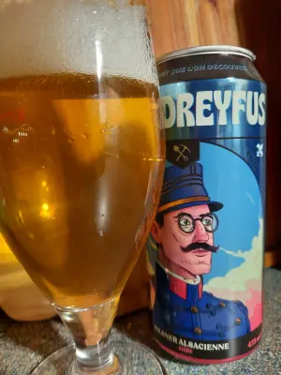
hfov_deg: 54.9
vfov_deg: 69.4
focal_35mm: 25
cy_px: 188
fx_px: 271
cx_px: 140
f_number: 2
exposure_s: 1/24
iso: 320
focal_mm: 4.6
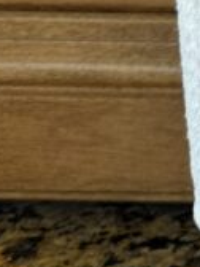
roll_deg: -1.4
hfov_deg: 9.0
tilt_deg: -2.7
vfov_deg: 11.3
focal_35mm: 146
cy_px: -370
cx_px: 511
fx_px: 1125
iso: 125
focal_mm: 6.76
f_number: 1.78
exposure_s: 1/60
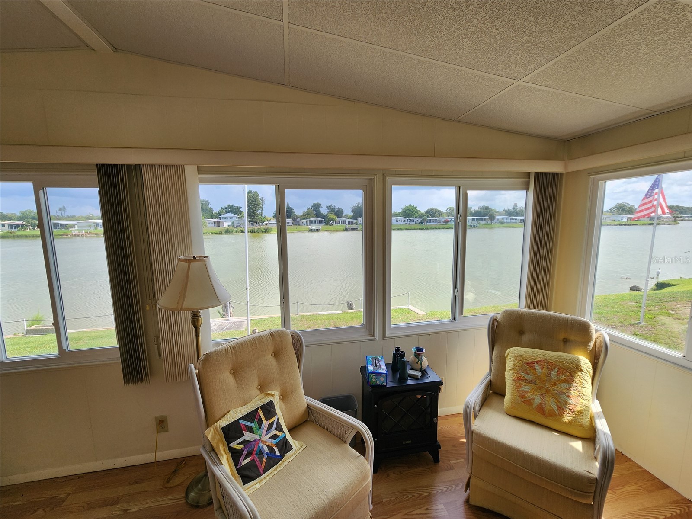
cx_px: 346
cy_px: 260
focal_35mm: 13
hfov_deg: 106.2
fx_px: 260
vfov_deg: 89.9
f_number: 2.2
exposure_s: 1/533
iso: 50
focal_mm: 2.2
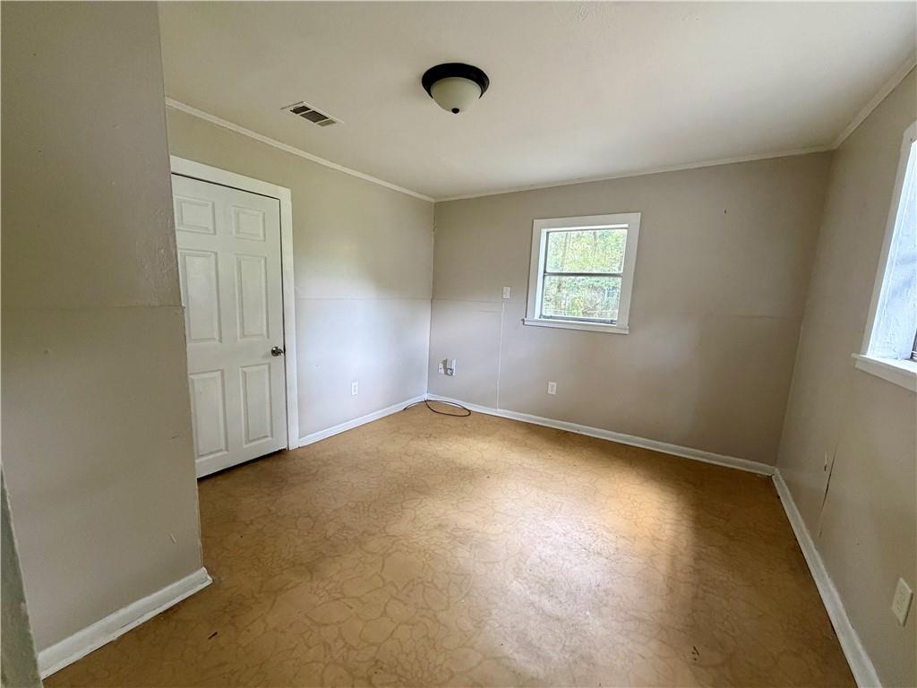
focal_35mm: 14
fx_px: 371
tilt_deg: -8.9
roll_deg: -1.9
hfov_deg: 102.1
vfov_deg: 85.7
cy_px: 344
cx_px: 458
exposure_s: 1/69
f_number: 2.2
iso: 320
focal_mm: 2.22
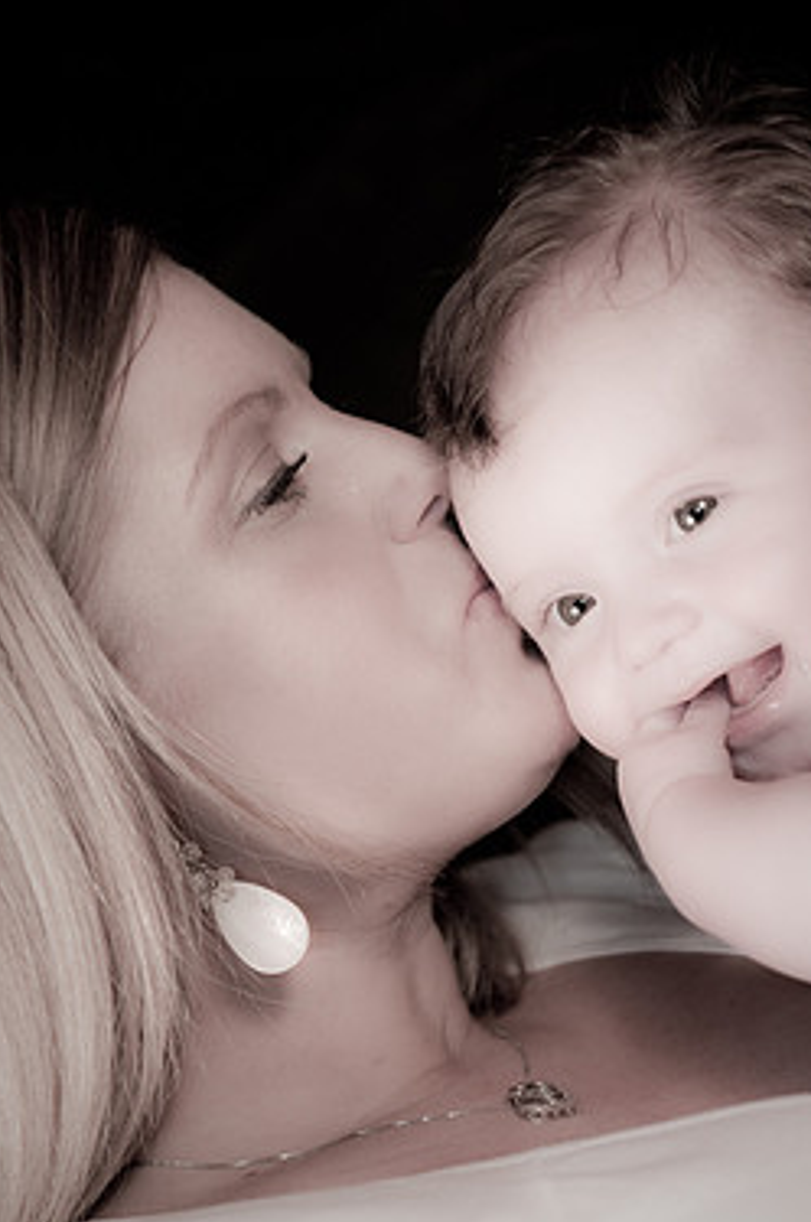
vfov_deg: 16.3
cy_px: 577
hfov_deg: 10.9
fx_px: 4269
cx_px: 435
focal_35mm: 126
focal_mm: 70
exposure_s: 1/60
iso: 200
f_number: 2.8
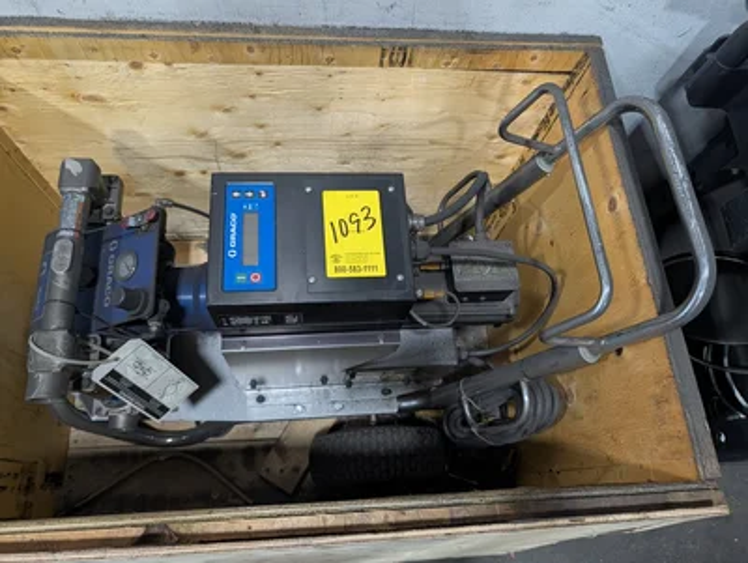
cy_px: 282
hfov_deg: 71.5
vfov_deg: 56.9
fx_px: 519
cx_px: 374
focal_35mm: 24
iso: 648
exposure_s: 1/120
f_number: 1.68
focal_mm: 6.9
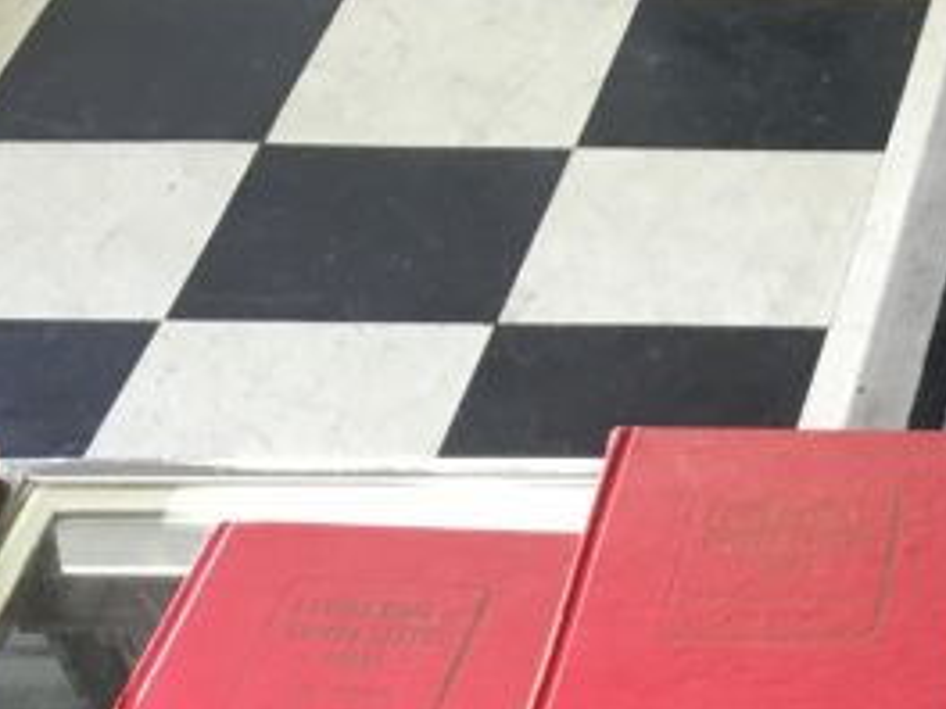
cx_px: 1634
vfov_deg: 12.5
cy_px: 1196
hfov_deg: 15.6
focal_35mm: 110
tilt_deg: -48.7
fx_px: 3006
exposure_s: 1/30
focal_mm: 4.15
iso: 80
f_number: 2.2
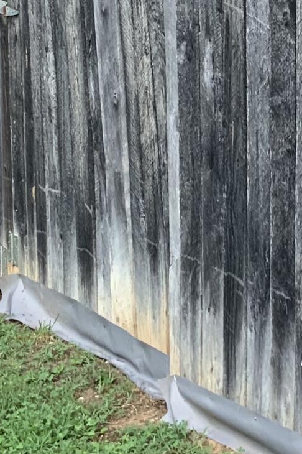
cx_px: 310
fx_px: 1562
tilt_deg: -2.9
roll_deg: -0.2
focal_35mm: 124
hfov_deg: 10.9
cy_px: -9
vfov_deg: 16.2
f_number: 1.8
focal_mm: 3
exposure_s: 1/122
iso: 50
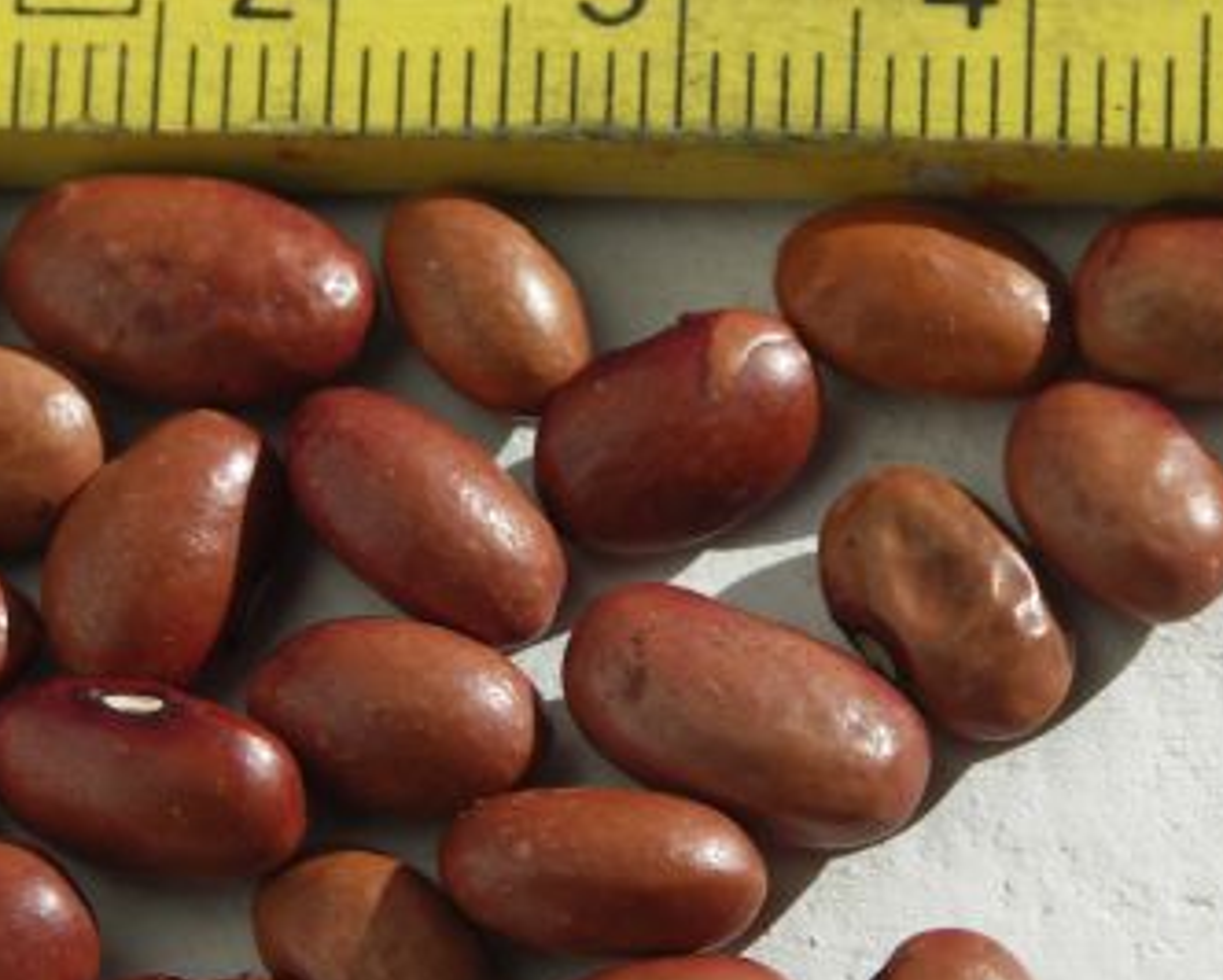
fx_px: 14125
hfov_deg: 5.0
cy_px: 508
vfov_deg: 4.0
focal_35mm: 390
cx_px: 630
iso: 50
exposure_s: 1/320
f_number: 5
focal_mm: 42.9
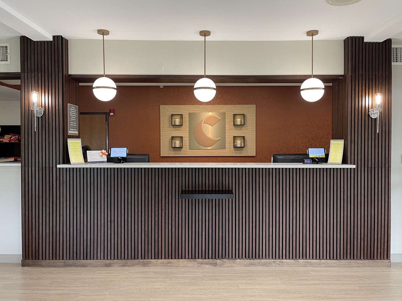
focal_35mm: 26
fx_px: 302
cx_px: 201
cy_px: 150
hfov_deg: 67.3
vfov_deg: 53.1
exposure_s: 1/60
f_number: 1.6
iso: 100
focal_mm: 5.1
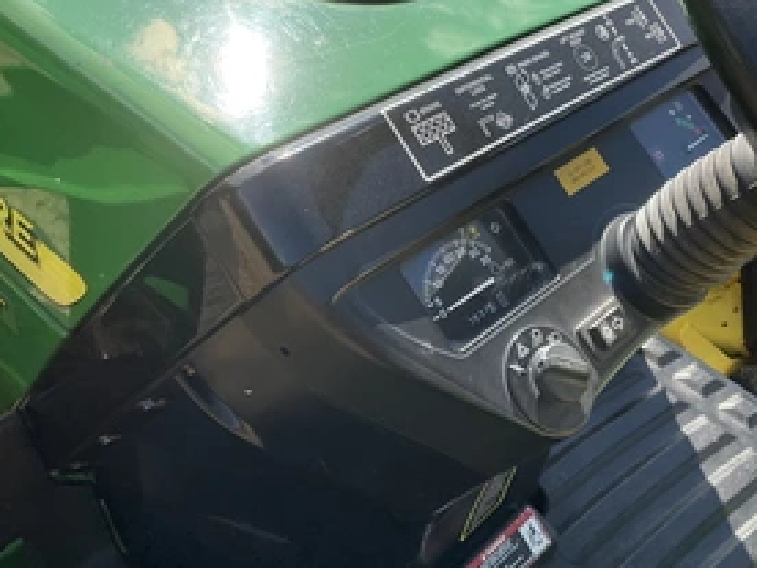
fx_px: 918
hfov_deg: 44.7
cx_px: 428
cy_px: 178
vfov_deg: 34.0
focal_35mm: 42
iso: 25
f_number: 1.8
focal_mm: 3
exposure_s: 1/1121
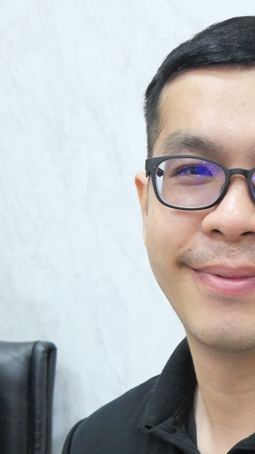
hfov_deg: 10.8
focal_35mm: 112
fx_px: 1347
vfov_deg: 19.1
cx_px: 231
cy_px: 293
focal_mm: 23
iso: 3200
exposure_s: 1/30
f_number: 4.3
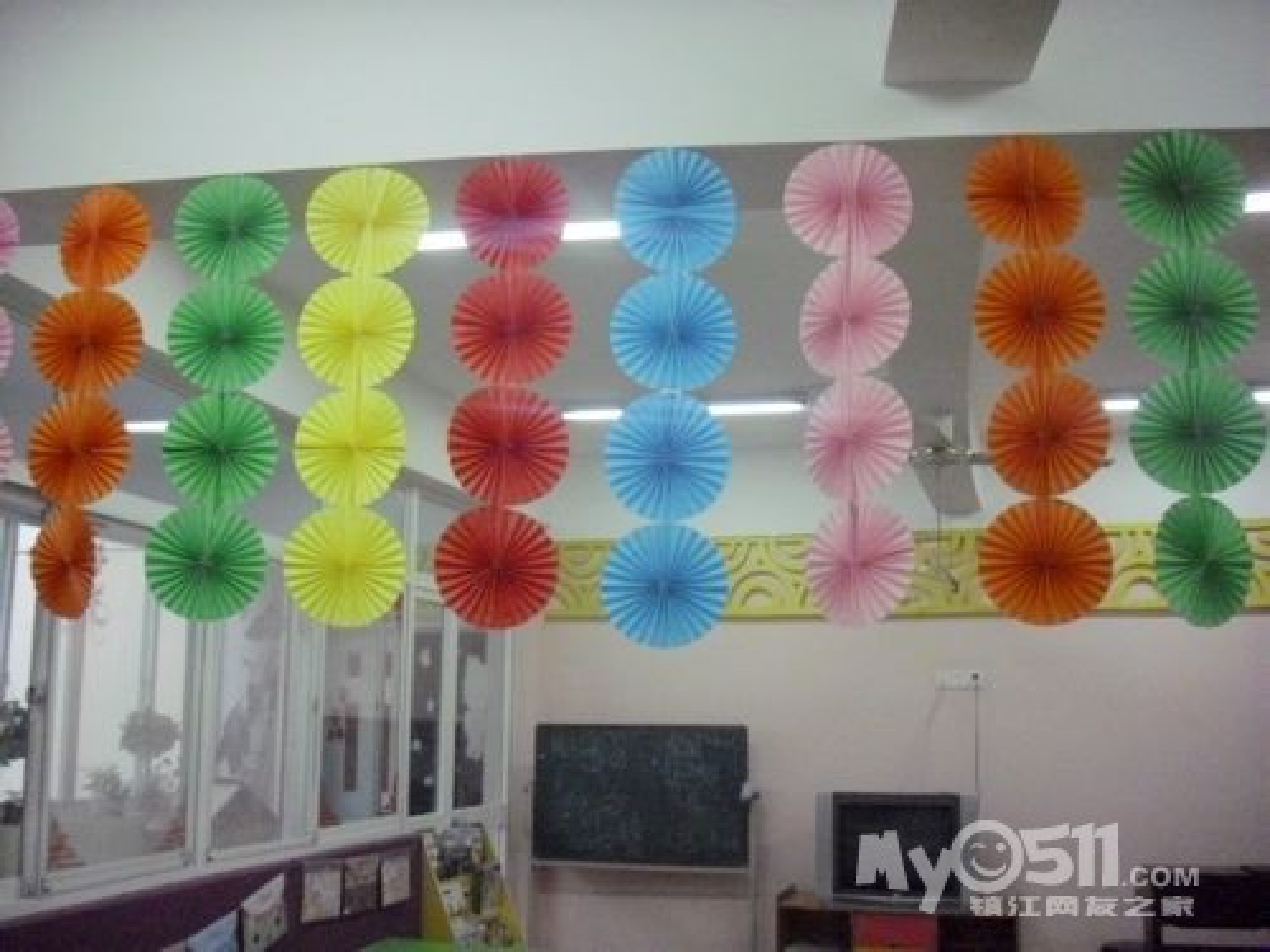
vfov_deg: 37.7
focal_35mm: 38
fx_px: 1394
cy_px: 476
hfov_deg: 49.0
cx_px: 635
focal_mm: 6.2
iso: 800
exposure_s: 1/80
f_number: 2.8
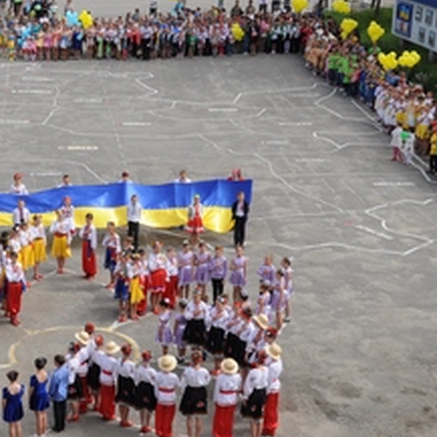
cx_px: 50
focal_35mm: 80
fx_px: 1143
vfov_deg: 21.7
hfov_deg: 21.2
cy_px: 224
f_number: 16
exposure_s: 1/200
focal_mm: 34
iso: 400
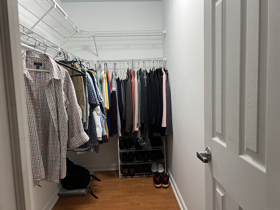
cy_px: 105
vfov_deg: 53.1
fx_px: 210
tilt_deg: -6.0
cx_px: 140
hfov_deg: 67.3
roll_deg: +1.9
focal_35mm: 26
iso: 160
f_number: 1.5
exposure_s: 1/60
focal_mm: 5.7
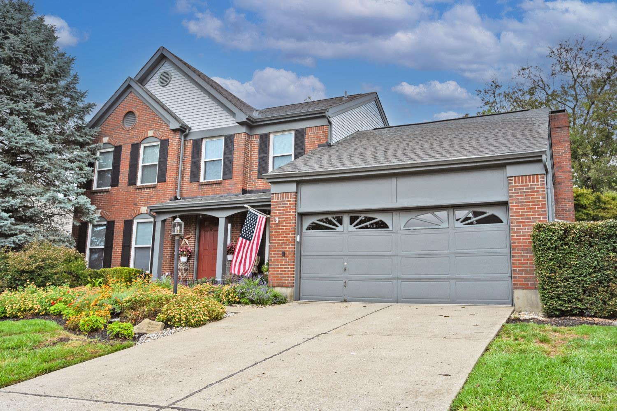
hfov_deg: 61.9
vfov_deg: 43.6
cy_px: 206
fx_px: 514
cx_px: 308
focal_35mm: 30
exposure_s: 1/250
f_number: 5.6
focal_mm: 30
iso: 200
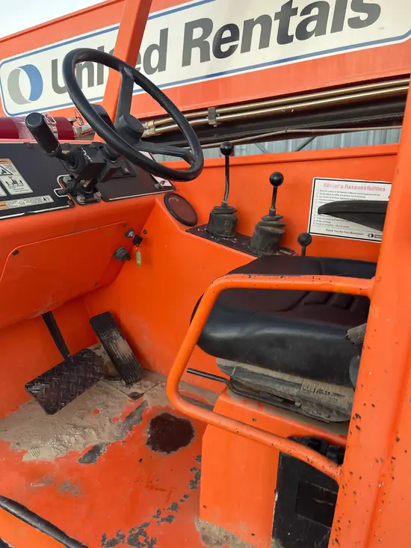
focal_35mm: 26
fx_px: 411
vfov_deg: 67.3
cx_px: 206
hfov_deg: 53.1
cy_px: 274
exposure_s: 1/60
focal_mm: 5.1
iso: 160
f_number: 1.6
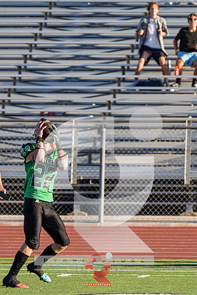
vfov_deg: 3.9
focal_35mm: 522
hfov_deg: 2.6
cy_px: 160
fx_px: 4287
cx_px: 75
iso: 400
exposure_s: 1/1600
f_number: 6.3
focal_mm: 306
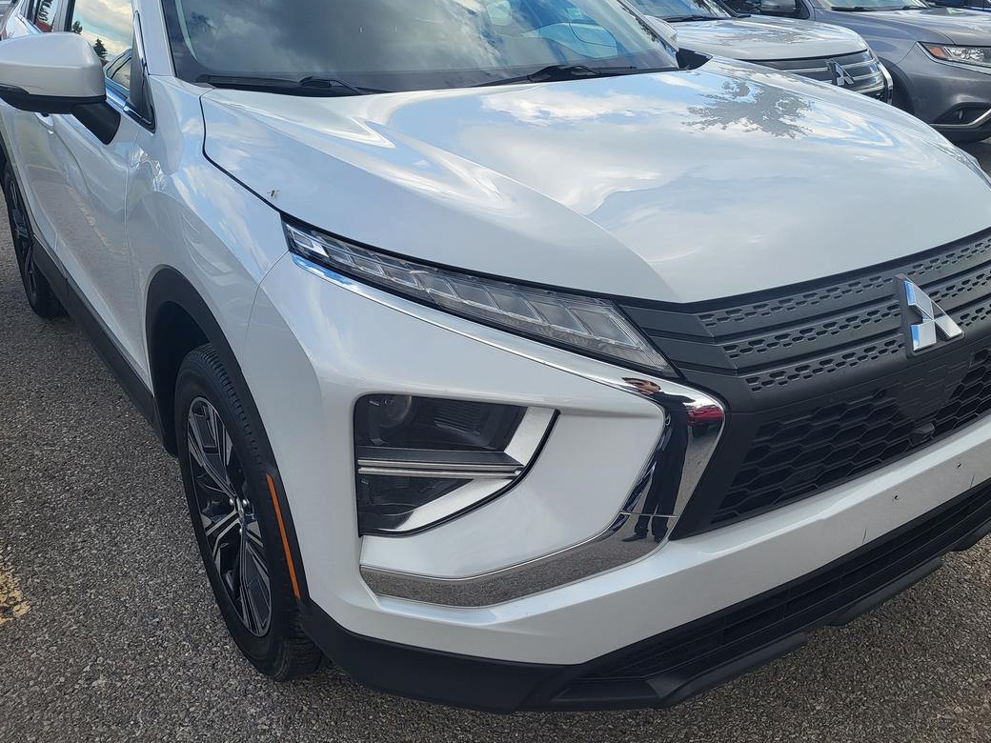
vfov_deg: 44.0
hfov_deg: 56.7
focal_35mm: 32
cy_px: 300
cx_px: 541
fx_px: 916
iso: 40
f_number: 1.8
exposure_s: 1/895
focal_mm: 5.4
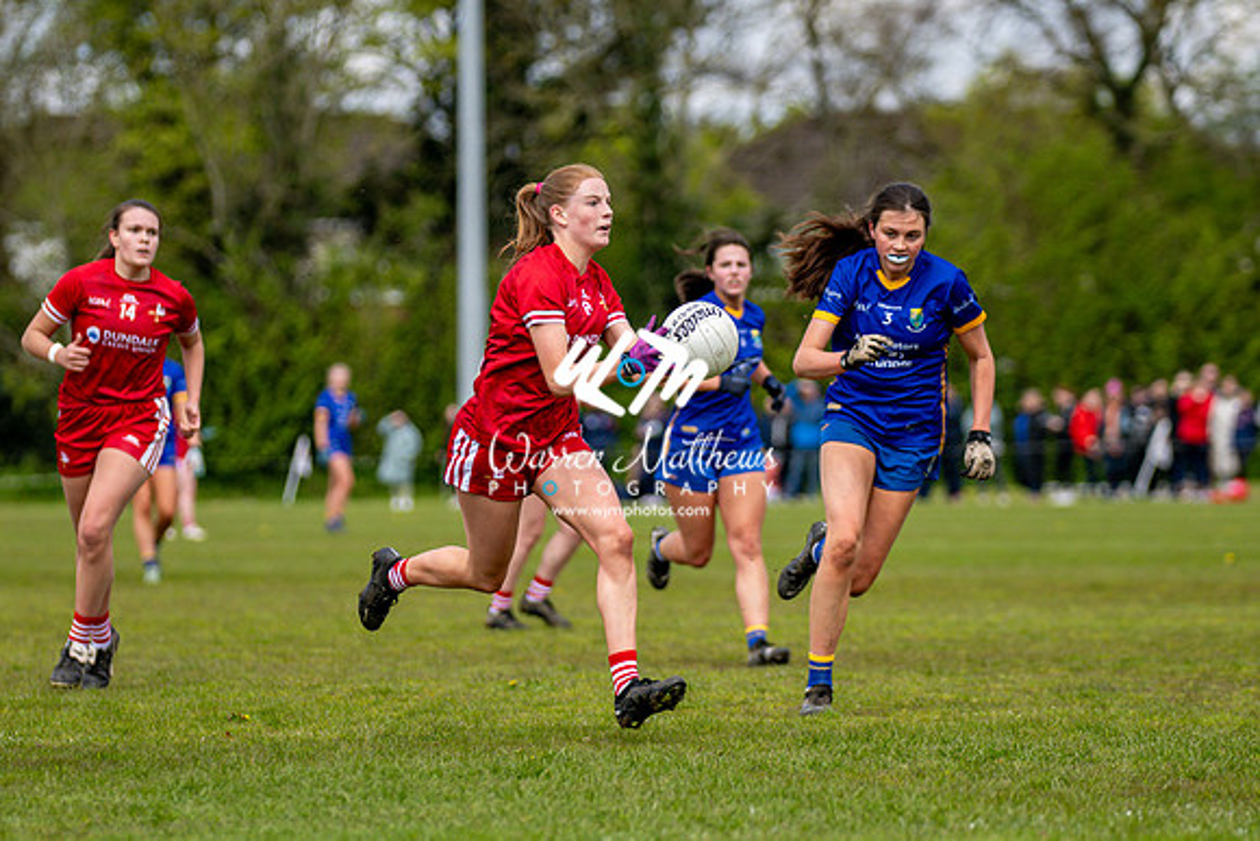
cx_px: 575
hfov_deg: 7.9
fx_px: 9173
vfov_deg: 5.2
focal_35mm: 262
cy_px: 463
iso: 360
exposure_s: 1/4000
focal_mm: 160
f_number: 2.8
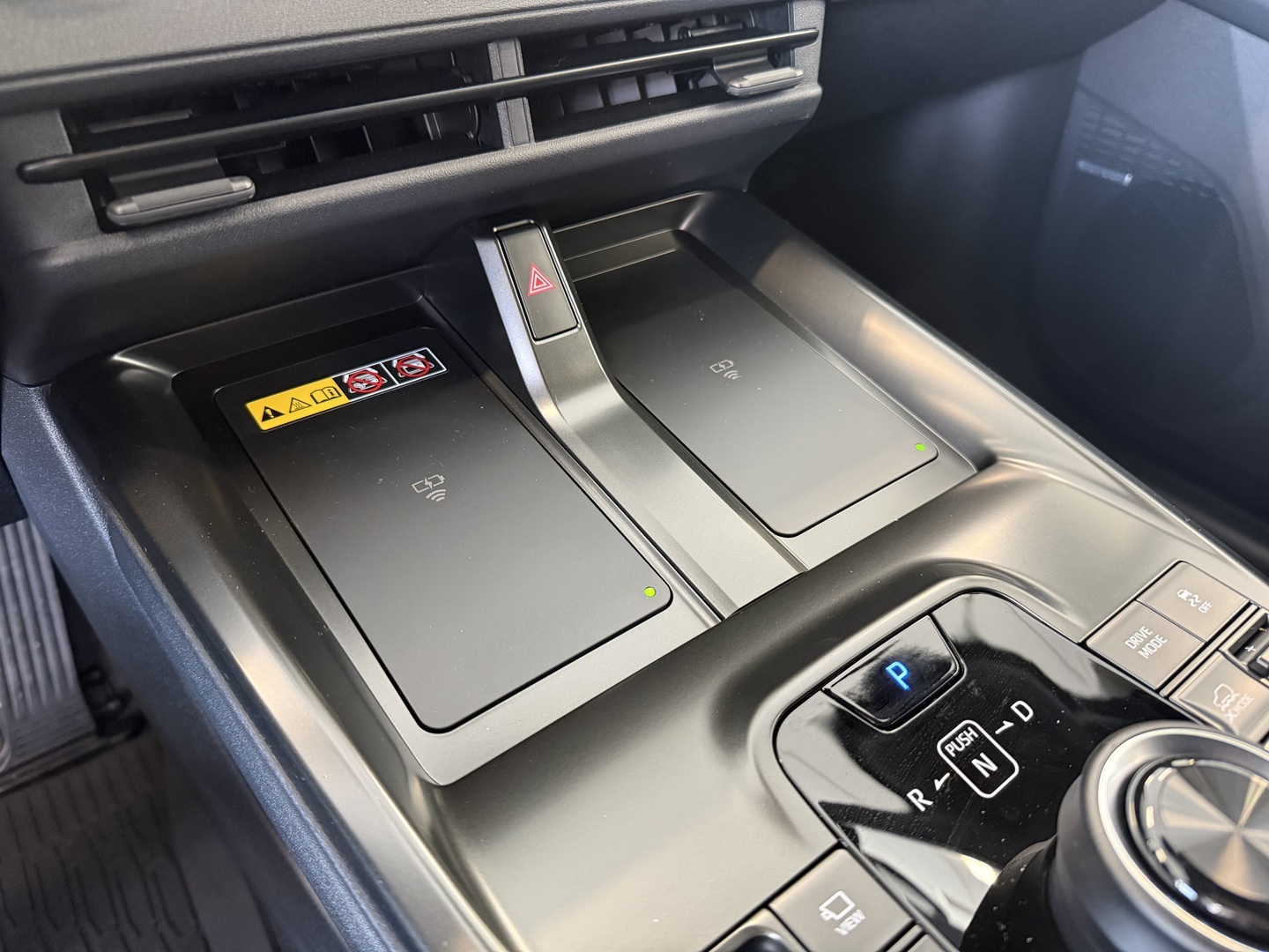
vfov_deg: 56.8
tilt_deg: -37.0
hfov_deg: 71.6
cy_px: 476
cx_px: 634
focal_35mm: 24
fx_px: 880
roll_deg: -3.2
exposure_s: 1/40
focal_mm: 6.76
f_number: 1.78
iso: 640
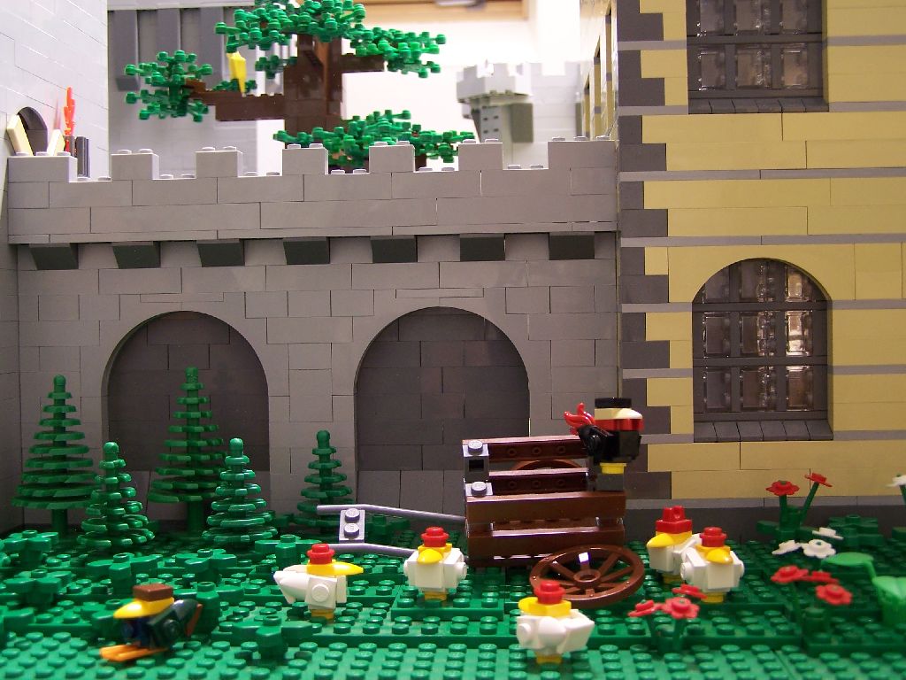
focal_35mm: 48
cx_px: 453
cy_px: 340
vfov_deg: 30.3
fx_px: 1256
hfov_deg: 39.7
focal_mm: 8
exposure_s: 1/2
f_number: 3
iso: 80
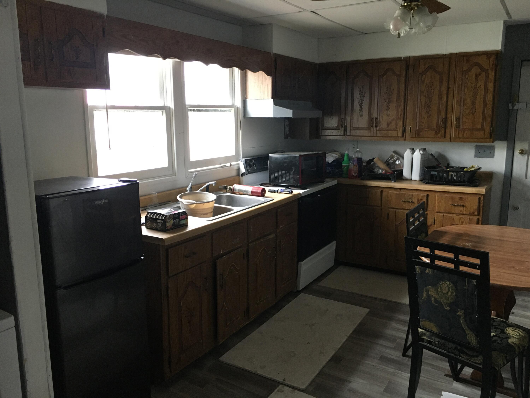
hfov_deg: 61.7
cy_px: 199
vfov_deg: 48.2
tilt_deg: -10.8
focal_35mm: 29
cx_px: 265
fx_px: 444
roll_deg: +0.4
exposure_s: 1/24
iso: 200
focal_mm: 4.15
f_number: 2.2
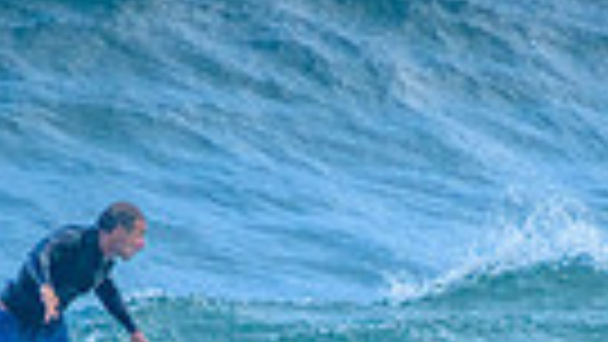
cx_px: 407
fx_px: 35604
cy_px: 382
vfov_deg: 0.6
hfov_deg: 1.0
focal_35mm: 2208
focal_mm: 400
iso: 500
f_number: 5.6
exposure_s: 1/1250
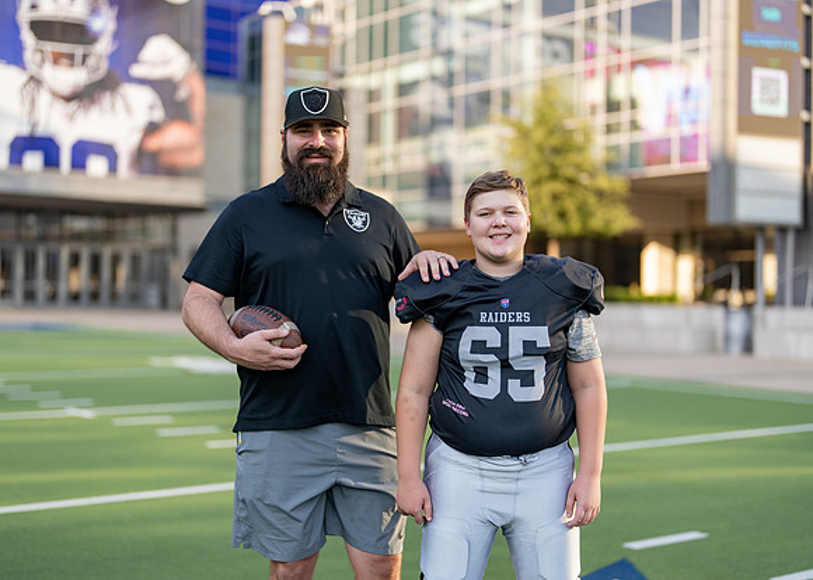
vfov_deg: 27.0
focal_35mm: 52
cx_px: 406
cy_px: 290
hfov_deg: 37.2
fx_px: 1209
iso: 100
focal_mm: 50
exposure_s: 1/2500
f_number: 1.2
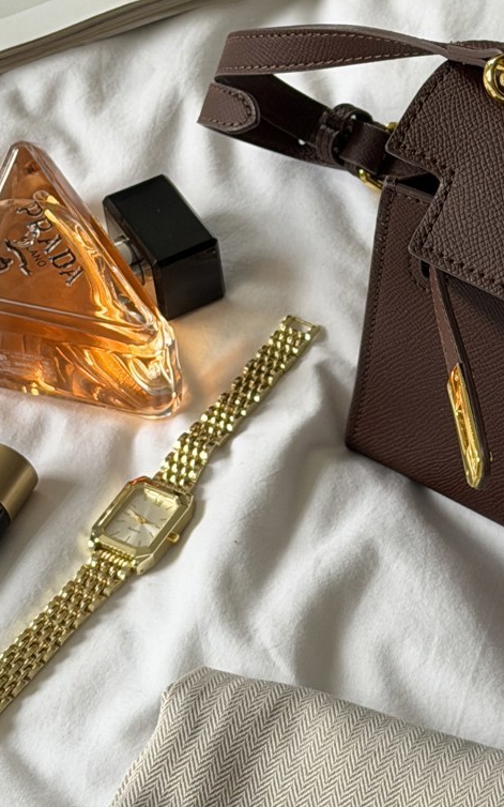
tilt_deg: -54.4
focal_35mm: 135
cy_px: 408
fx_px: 2968
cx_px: 645
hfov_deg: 9.5
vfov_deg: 15.5
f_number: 1.78
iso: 125
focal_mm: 6.76
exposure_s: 1/60
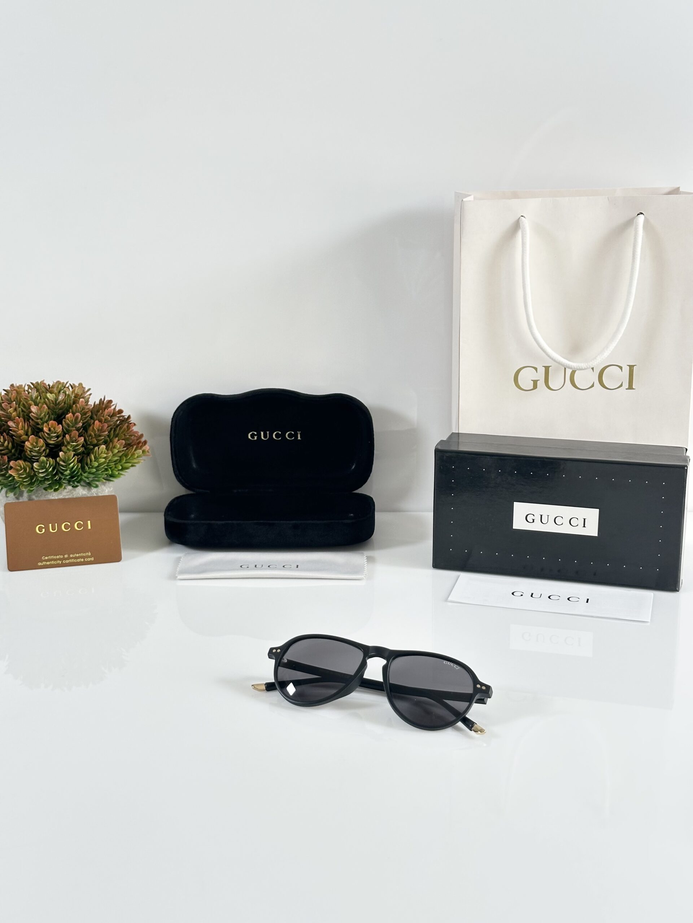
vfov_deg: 39.7
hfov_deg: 30.3
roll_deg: +0.1
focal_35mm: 48
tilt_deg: -16.9
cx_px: 346
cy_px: 462
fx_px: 1281
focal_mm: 6.86
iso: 80
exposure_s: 1/121
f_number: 1.78
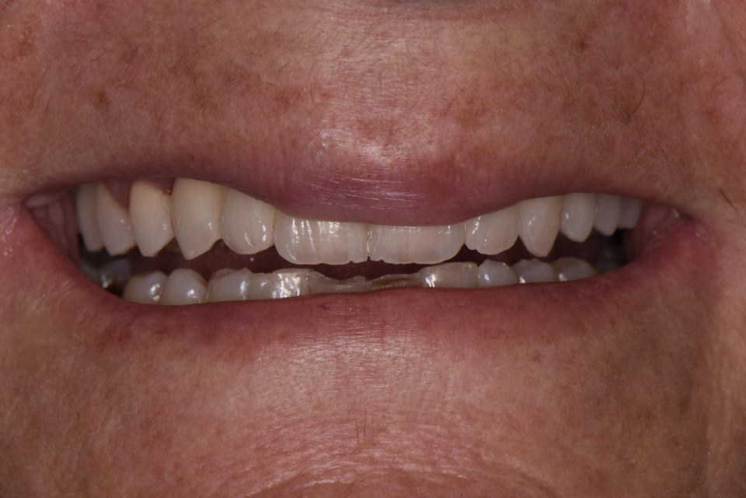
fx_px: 2642
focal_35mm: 128
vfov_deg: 10.8
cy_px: 249
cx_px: 373
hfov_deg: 16.1
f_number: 20
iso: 100
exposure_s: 1/200
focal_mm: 85
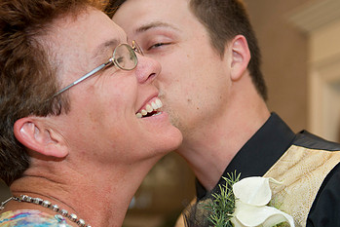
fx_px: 784
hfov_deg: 24.5
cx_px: 166
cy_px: 133
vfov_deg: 16.5
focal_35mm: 83
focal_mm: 50
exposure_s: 1/100
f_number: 2.8
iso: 800
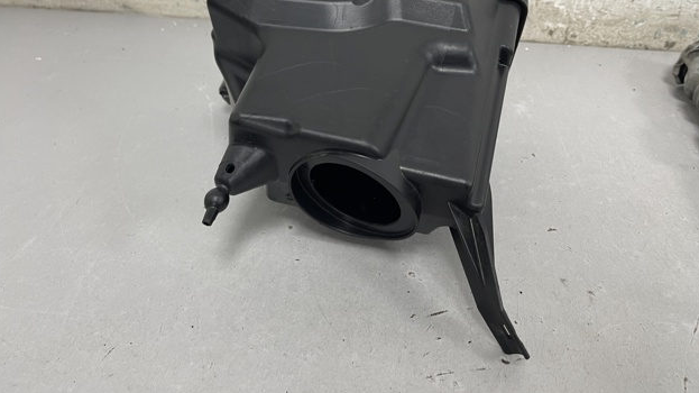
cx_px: 347
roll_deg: -0.6
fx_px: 519
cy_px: 135
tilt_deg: -33.1
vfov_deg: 41.0
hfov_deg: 67.9
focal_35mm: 28
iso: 80
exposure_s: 1/50
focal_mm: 5.1
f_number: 1.6
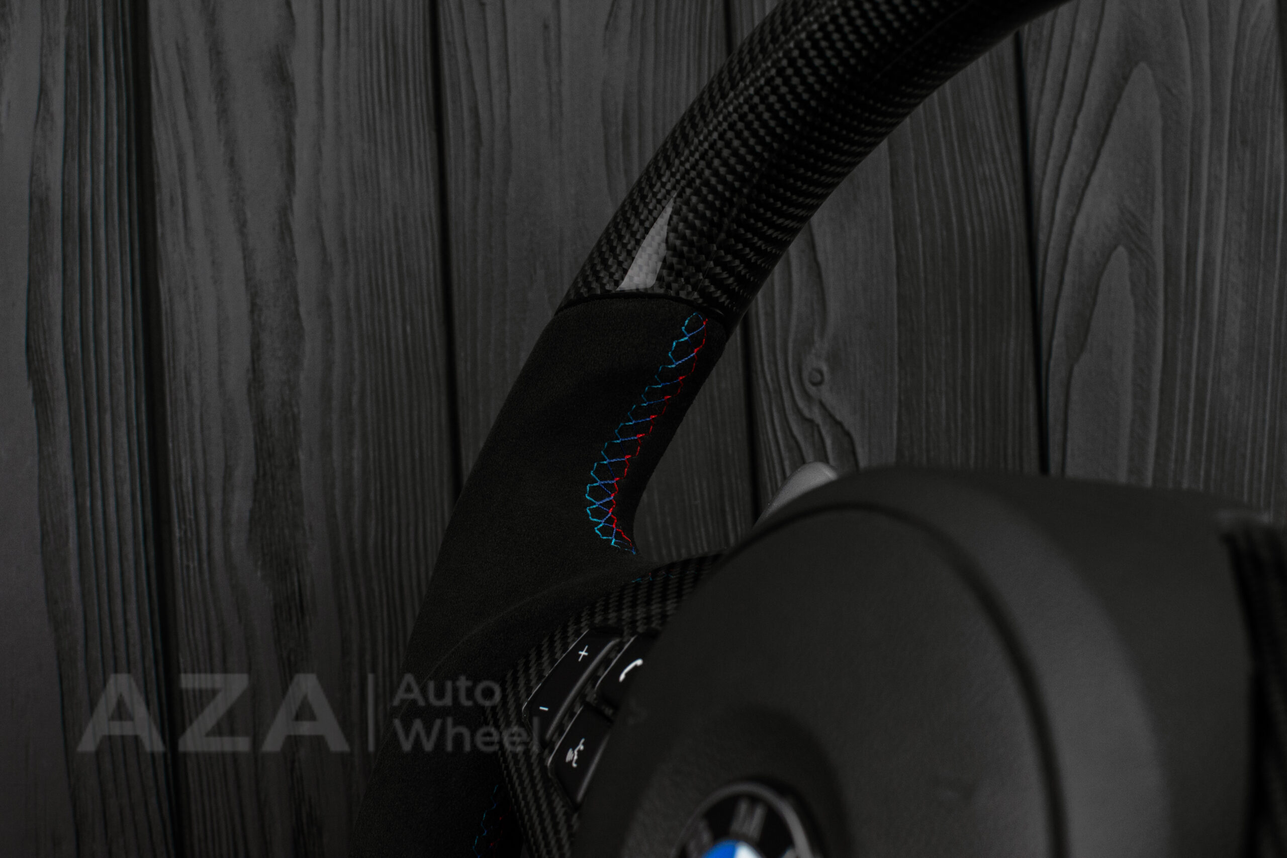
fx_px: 1877
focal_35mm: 52
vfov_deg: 25.8
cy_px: 429
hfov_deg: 37.8
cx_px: 644
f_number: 6.3
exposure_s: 1/125
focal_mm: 35
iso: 500
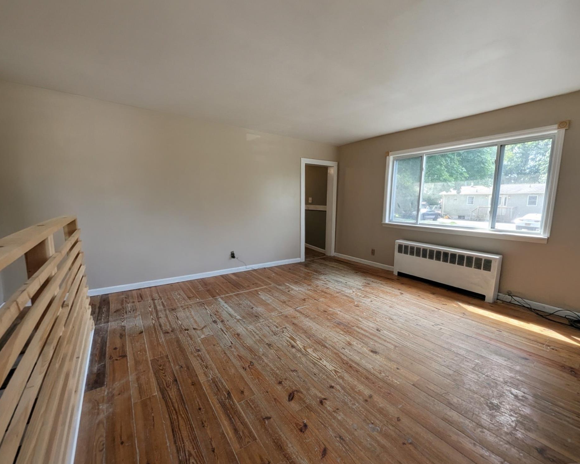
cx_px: 308
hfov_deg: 100.6
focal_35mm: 14
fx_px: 240
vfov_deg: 88.0
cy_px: 236
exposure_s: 1/147
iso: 44
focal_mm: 1.95
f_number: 2.2
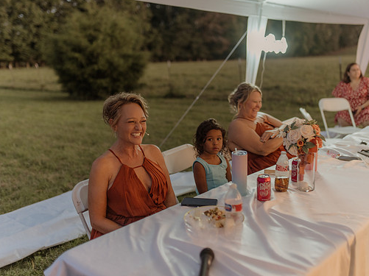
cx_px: 194
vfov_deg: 36.8
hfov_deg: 47.9
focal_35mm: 39
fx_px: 415
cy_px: 134
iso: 800
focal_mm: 35
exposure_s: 1/125
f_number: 1.4
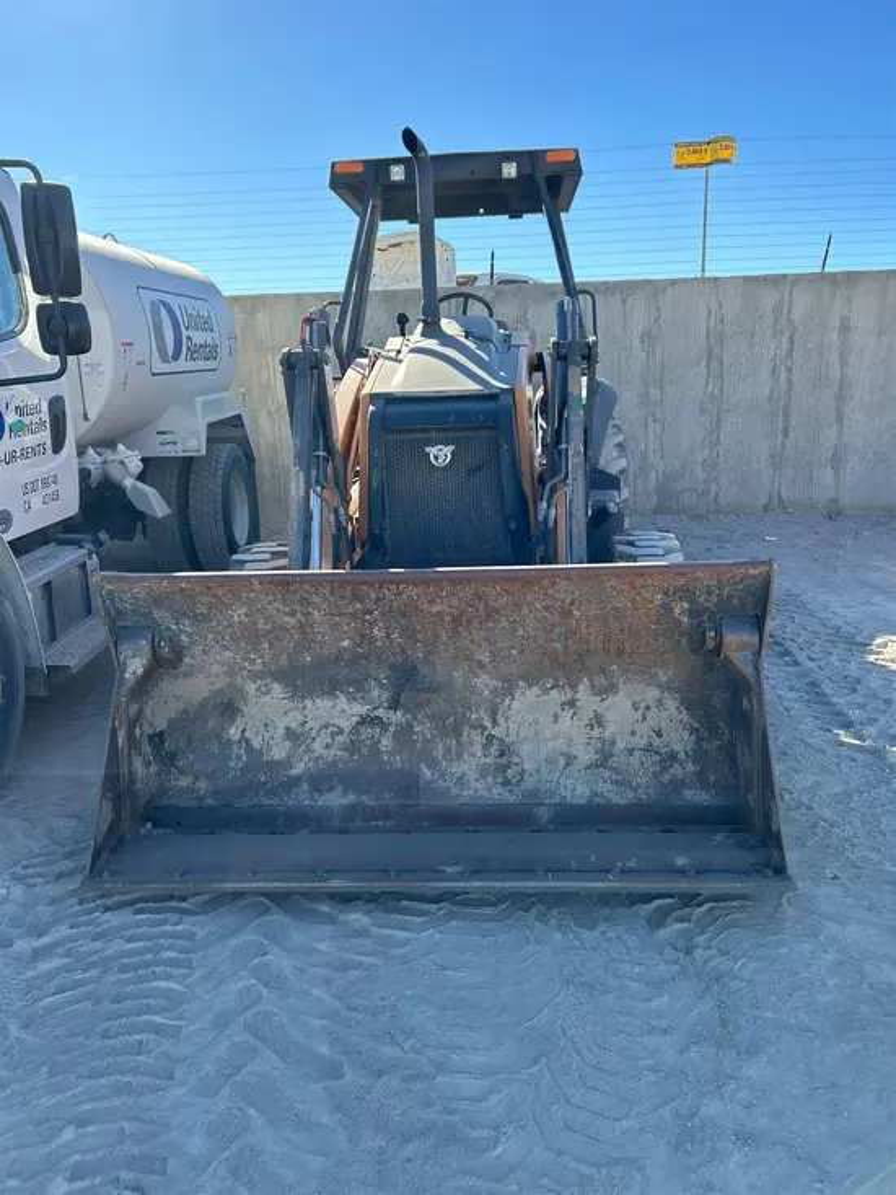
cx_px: 448
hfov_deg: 53.1
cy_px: 598
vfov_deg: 67.3
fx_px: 897
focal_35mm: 26
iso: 50
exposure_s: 1/1553
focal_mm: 5.7
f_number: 1.5
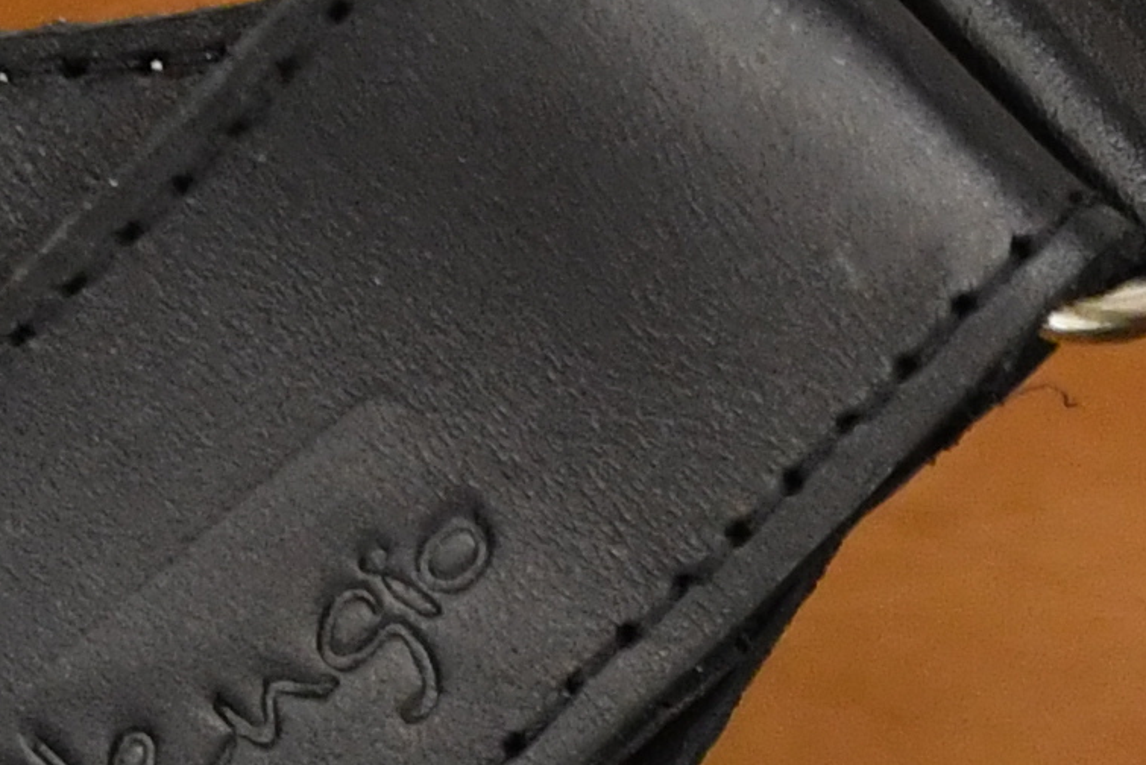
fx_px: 30283
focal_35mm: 951
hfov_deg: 2.2
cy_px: 563
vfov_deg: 1.4
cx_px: 1577
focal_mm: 86
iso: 1600
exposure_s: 1/640
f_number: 2.8
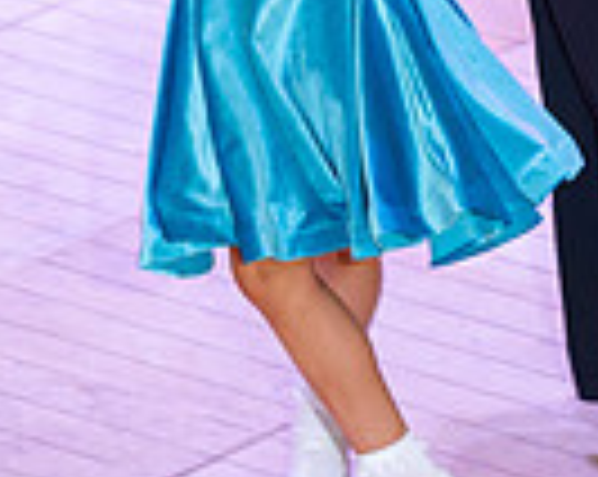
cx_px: 117
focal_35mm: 541
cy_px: -221
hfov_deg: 3.6
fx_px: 9561
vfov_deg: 2.8
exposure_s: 1/250
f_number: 2.8
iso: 1600
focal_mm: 100
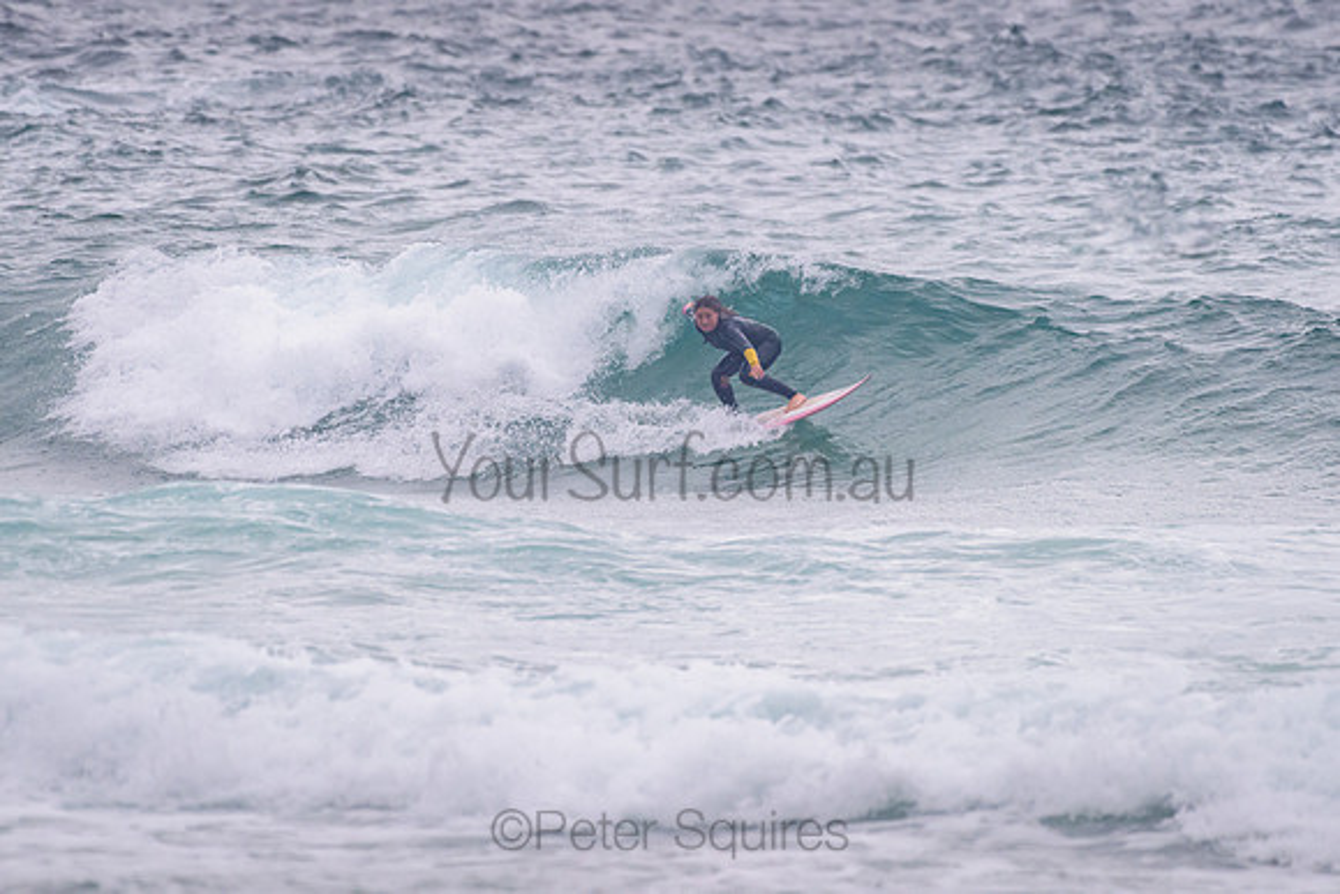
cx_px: 696
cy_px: 346
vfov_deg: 2.2
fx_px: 22819
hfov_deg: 3.4
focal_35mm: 613
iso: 1100
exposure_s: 1/2000
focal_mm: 500
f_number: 5.6
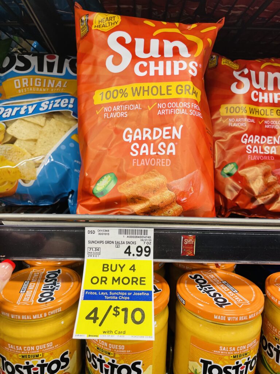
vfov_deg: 67.3
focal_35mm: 26
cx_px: 140
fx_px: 280
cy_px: 187
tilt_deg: -11.2
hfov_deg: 53.1
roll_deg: -0.8
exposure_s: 1/60
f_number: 1.6
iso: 64
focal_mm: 4.2
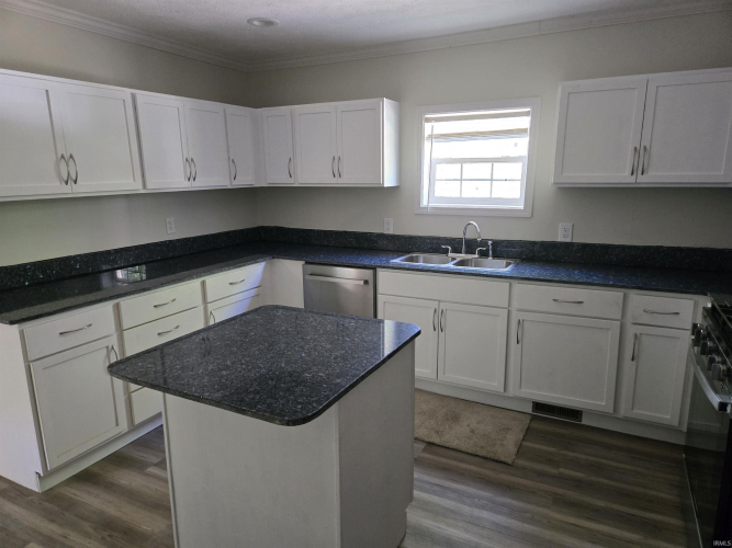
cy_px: 274
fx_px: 486
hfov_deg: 73.9
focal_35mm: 23
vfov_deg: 58.9
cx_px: 366
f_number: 1.8
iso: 800
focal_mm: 5.4
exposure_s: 1/60
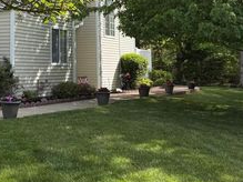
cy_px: -5
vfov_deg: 21.7
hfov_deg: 28.5
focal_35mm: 65
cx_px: 17
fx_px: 456
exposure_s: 1/2703
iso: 100
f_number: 1.78
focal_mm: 6.76
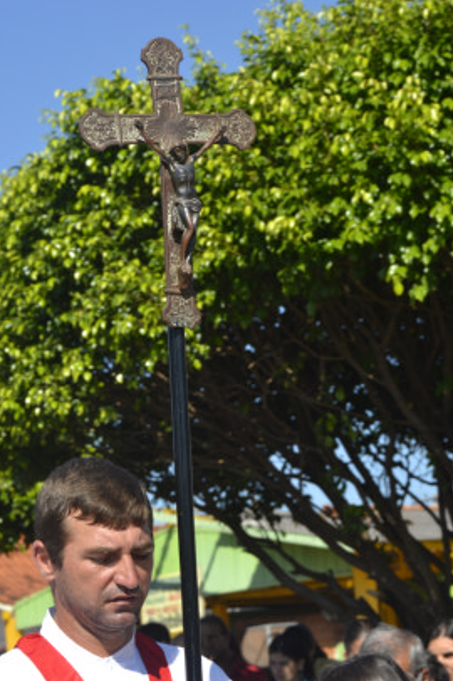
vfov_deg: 14.8
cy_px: 414
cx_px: 189
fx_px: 2621
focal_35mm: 139
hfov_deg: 9.9
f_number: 9
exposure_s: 1/200
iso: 100
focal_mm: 75
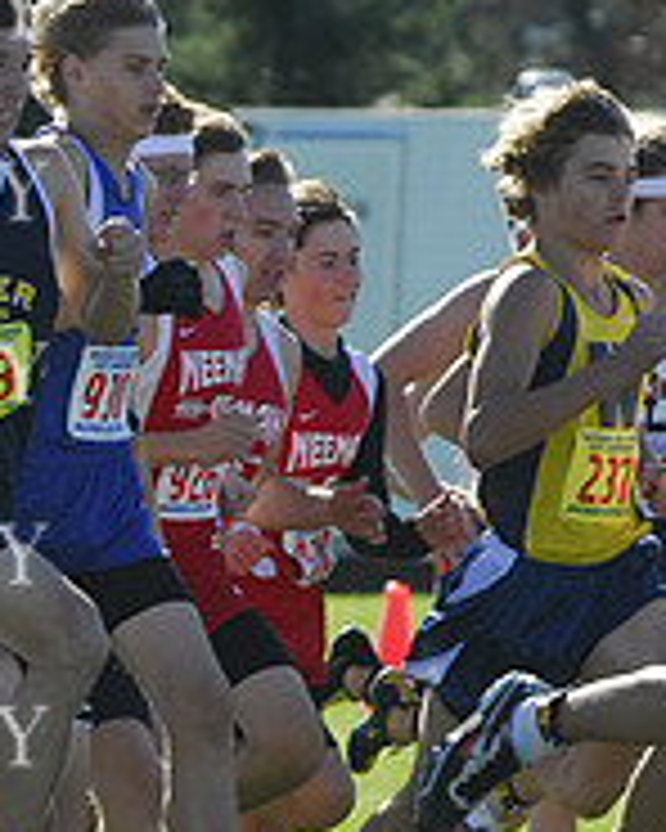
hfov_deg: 1.7
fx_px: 21805
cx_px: -603
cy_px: 463
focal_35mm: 885
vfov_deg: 2.2
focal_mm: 200
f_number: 5
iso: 400
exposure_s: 1/800
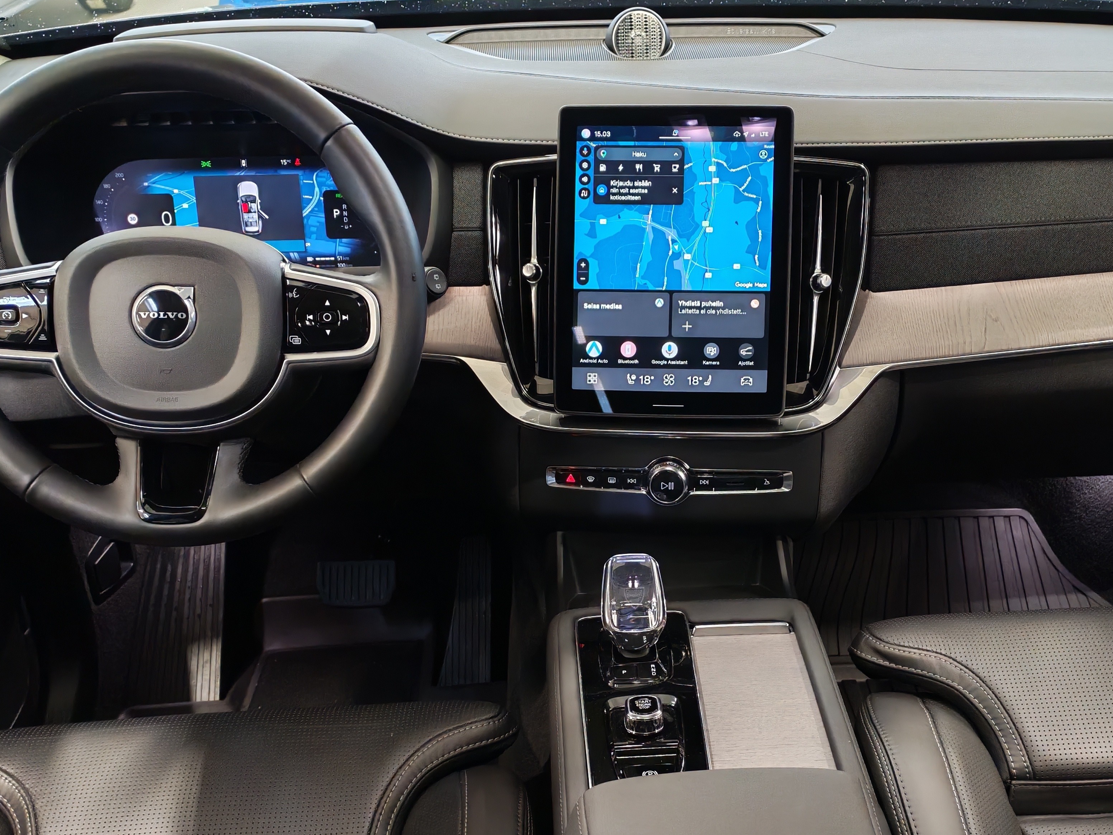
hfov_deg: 45.6
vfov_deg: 35.0
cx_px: 655
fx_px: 1318
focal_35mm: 41
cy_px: 510
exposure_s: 1/50
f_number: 1.9
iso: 1800
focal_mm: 6.12
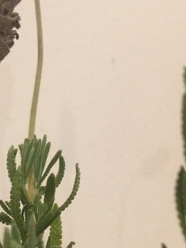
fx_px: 565
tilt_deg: -1.8
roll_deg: +4.5
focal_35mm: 79
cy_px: 130
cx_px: 25
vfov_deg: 24.7
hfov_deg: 18.4
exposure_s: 1/17
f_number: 2.2
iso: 250
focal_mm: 4.15
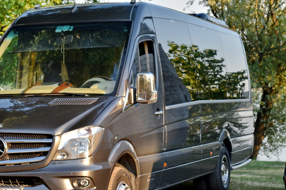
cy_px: 95
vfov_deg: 13.0
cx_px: 143
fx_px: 834
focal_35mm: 105
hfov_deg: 19.5
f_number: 9
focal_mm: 70
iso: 180
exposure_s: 1/125
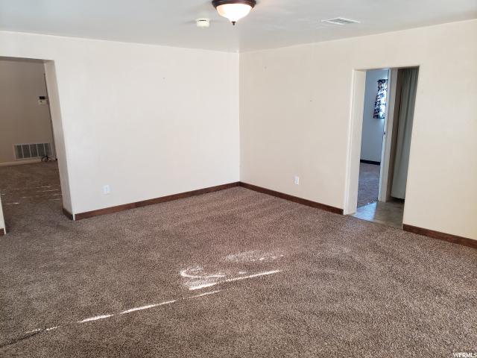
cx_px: 238
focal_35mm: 26
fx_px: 358
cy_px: 179
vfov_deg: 53.1
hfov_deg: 67.3
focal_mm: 4.3
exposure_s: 1/60
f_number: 1.5
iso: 160
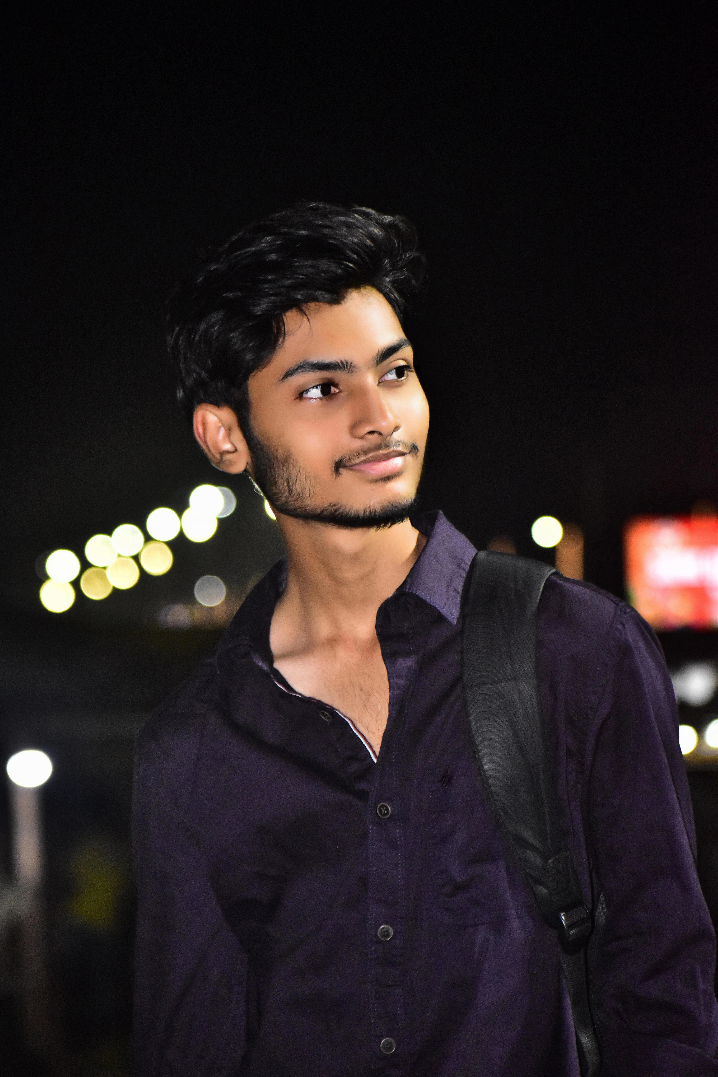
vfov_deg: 12.5
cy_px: 538
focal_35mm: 165
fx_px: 4936
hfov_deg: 8.3
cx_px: 359
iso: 3200
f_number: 5.6
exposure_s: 1/200
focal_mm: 110
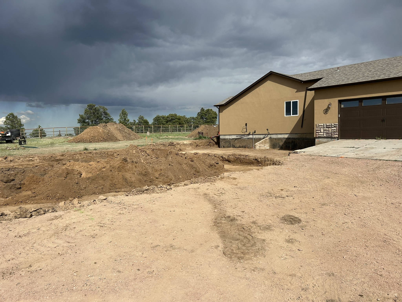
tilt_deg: -4.8
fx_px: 302
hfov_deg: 67.3
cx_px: 201
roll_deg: +0.9
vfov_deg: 53.1
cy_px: 151
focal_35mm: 26
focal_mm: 5.7
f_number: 1.5
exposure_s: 1/5882
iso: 50
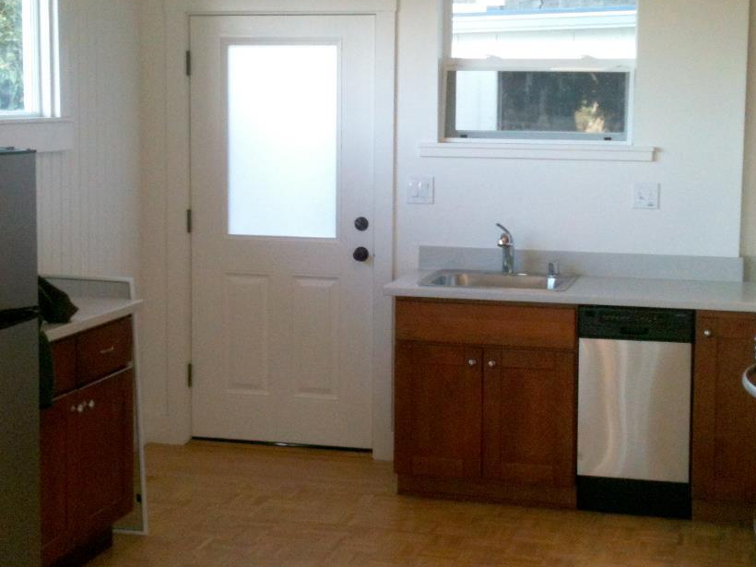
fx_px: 1398
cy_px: 243
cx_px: 367
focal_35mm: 64
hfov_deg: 30.3
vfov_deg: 22.9
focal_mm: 3.85
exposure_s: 1/50
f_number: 2.8
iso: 100
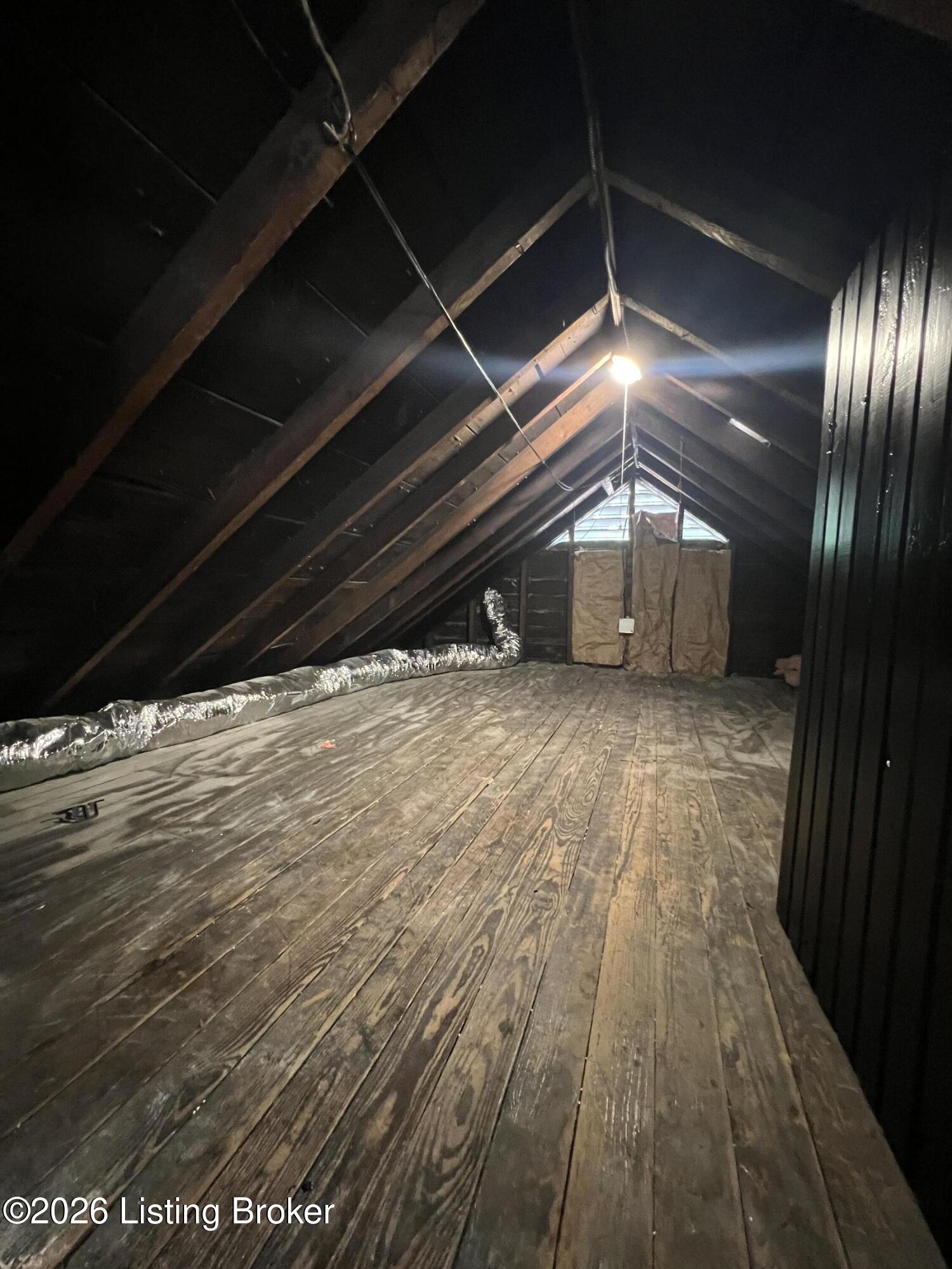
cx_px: 476
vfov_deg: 106.2
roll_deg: -1.9
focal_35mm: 13
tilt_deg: -5.0
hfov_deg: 89.9
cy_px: 634
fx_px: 477
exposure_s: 1/30
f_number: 1.8
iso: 800
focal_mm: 1.57
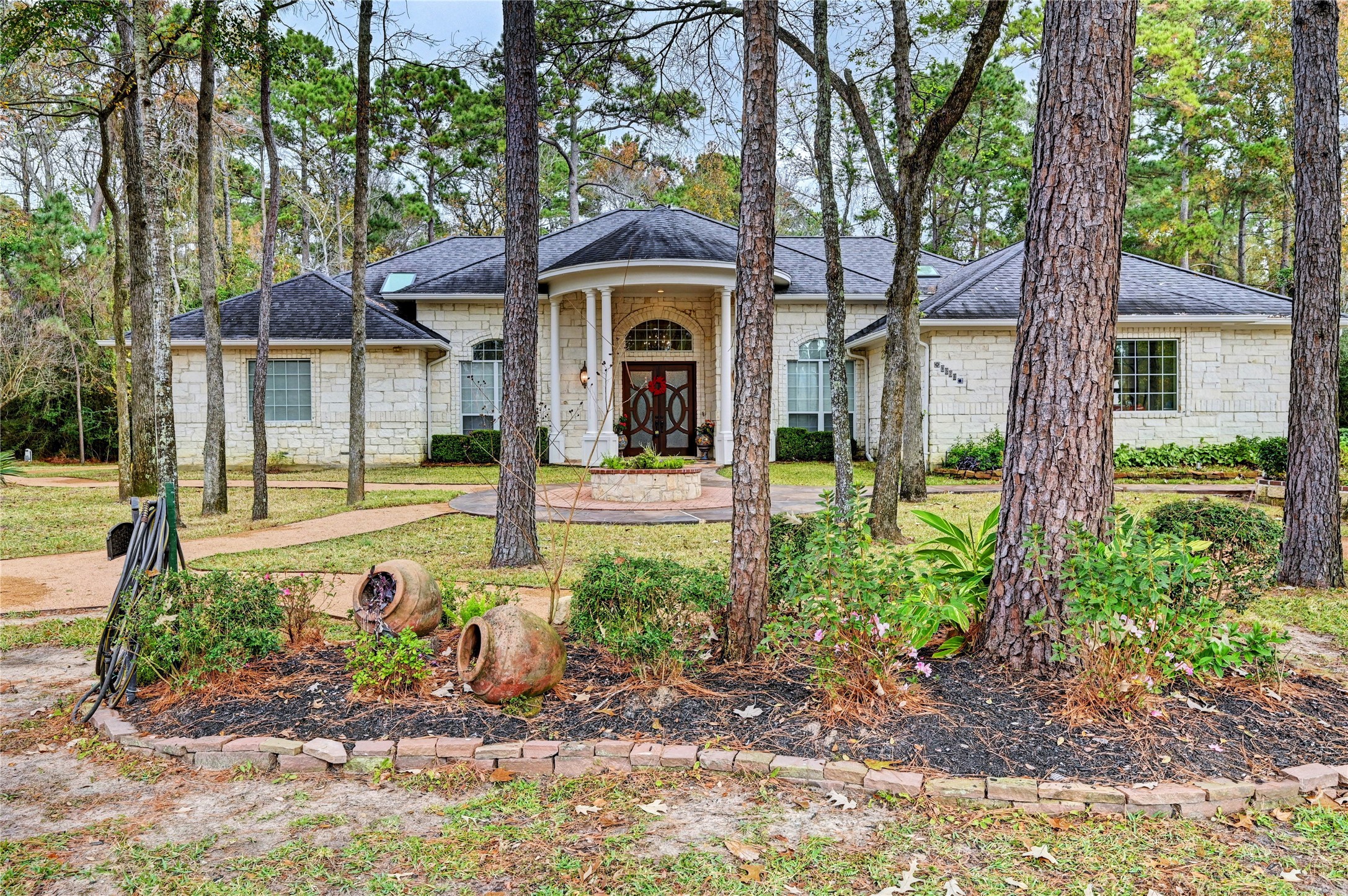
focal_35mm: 26
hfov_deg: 69.4
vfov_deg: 49.5
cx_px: 674
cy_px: 448
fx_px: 973
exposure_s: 1/125
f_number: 8
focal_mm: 26
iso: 400
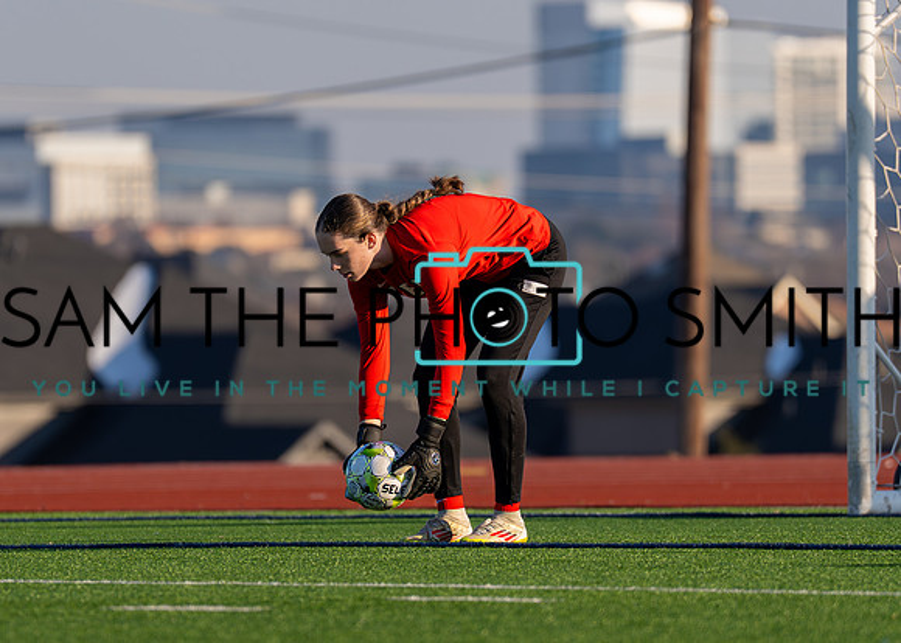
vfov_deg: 2.8
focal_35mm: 512
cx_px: 392
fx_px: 13110
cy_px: 328
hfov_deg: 3.9
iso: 200
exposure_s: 1/2500
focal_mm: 200
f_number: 2.8
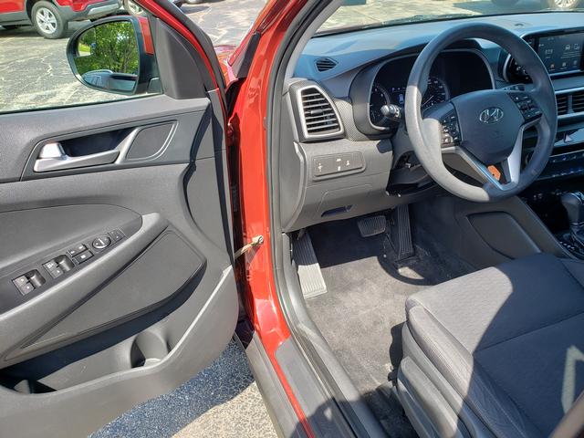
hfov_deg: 67.3
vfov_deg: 53.1
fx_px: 439
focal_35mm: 26
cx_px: 292
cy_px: 219
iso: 50
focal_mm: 4.3
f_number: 2.4
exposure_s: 1/166
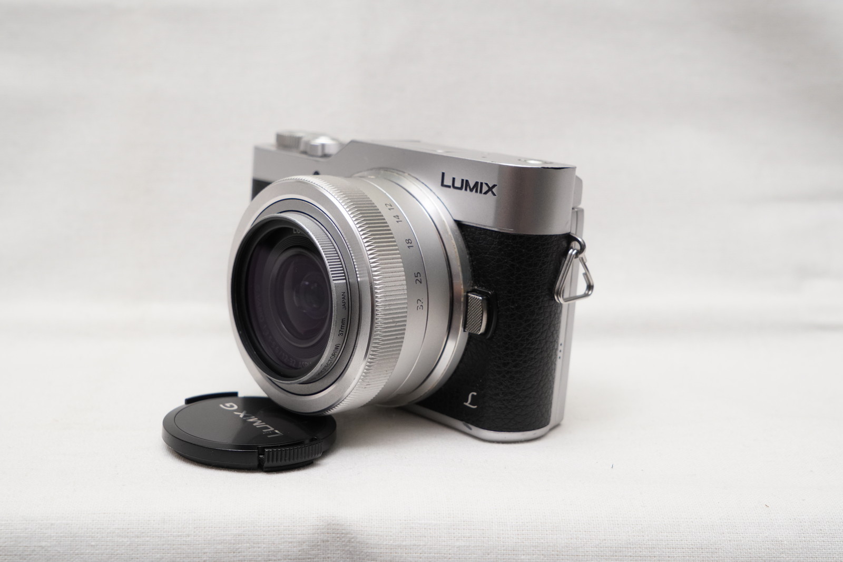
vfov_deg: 27.3
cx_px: 422
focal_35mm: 50
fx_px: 1159
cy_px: 281
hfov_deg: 40.0
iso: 800
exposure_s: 1/60
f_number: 8
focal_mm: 33
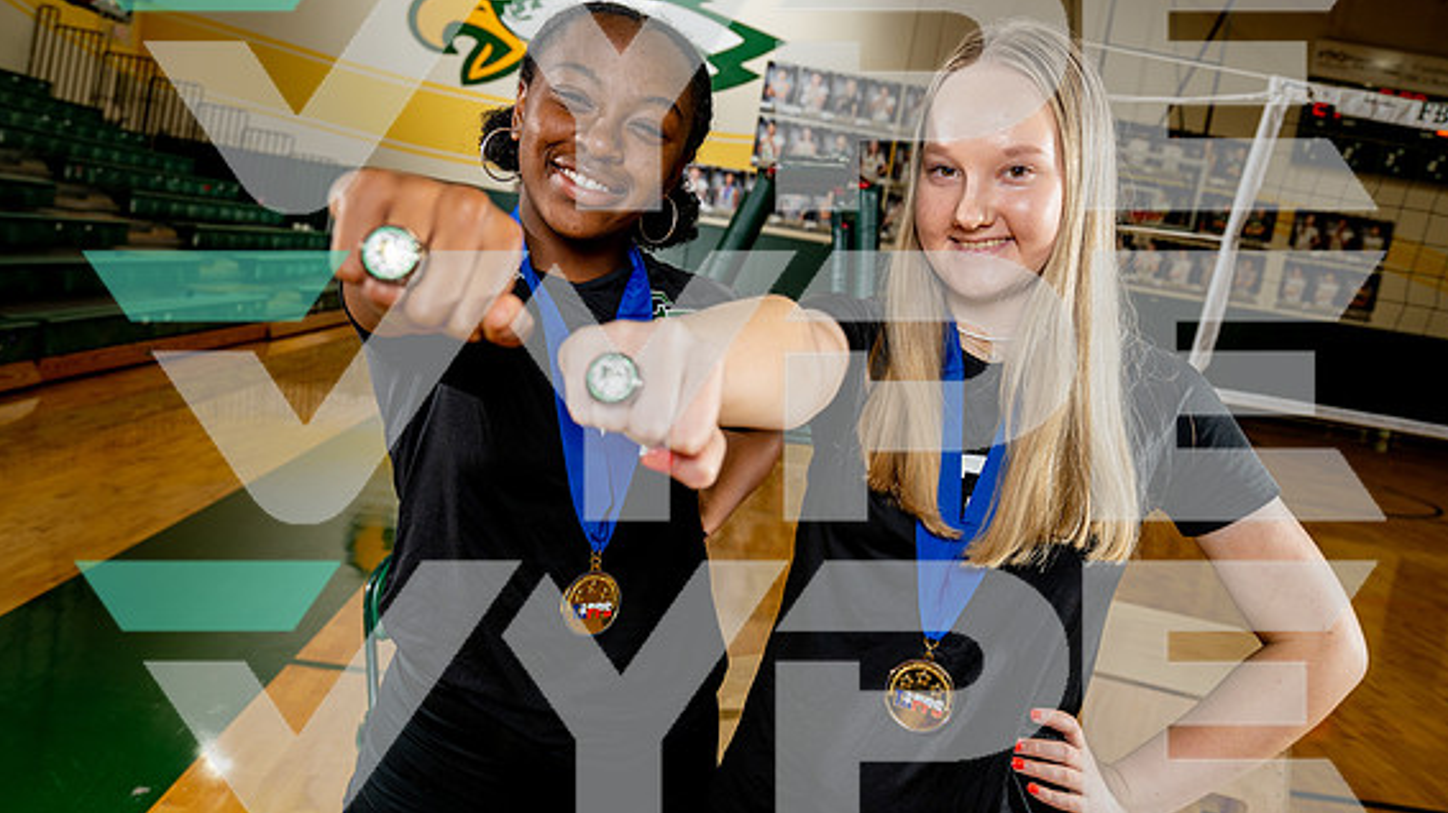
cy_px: 387
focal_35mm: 29
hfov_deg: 66.1
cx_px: 734
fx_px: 1113
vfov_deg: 40.1
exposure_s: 1/250
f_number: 4.5
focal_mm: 27
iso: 160
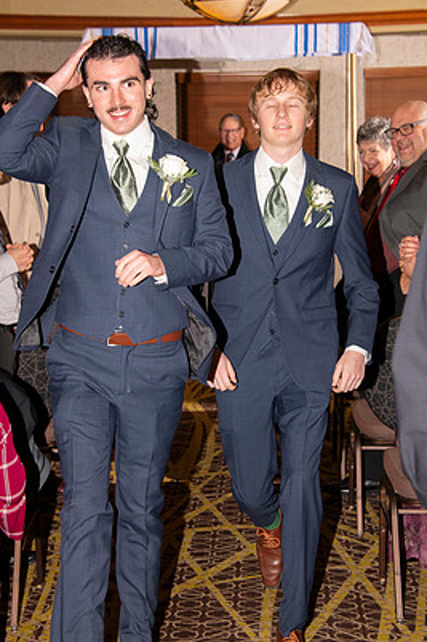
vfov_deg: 22.1
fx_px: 1638
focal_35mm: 92
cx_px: 211
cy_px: 303
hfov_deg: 14.9
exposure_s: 1/160
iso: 1000
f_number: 7.1
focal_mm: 82
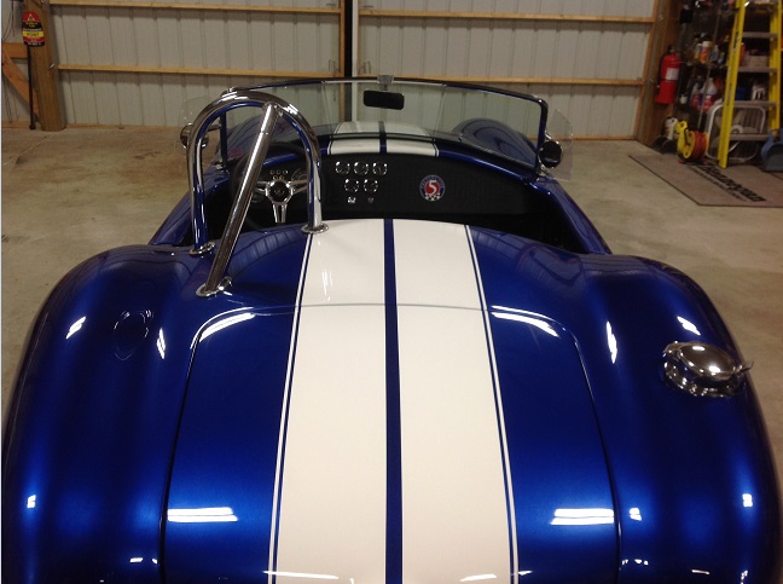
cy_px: 292
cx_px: 392
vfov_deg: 40.6
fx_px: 790
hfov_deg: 52.7
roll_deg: -2.0
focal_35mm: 35
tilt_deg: -23.3
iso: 64
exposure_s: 1/15
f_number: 2.4
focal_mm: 4.28
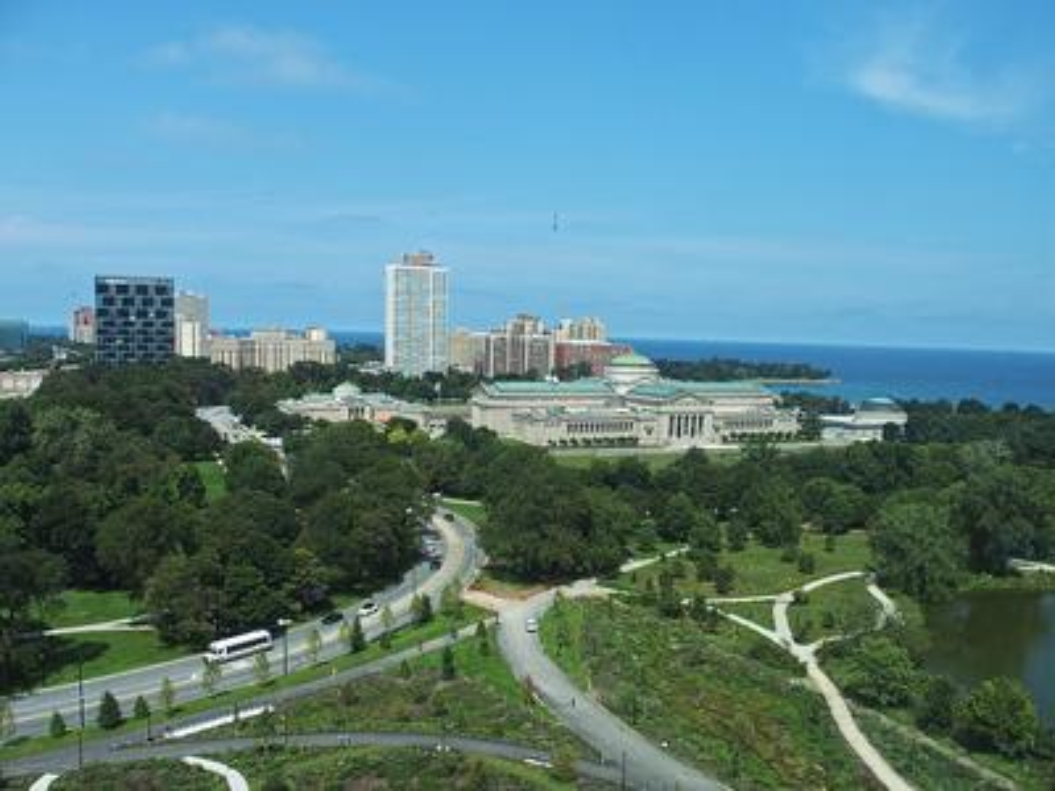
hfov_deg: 63.4
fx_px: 853
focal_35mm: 28
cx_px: 528
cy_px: 396
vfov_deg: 49.7
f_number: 4
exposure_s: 1/800
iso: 100
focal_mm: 6
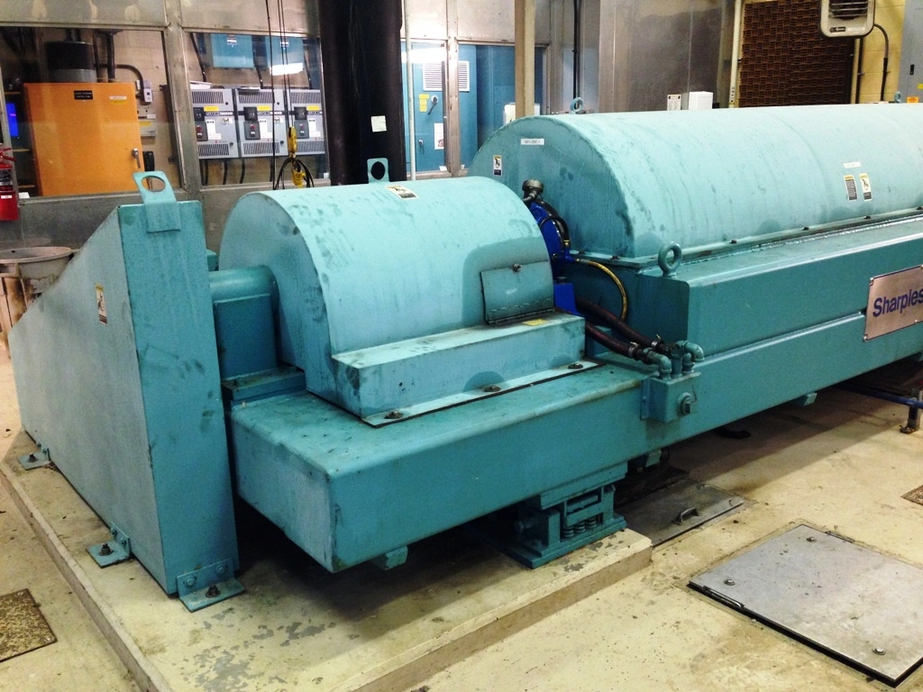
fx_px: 880
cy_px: 346
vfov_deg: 42.9
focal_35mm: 33
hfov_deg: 55.4
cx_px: 462
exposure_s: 1/20
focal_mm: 4.12
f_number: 2.4
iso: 200
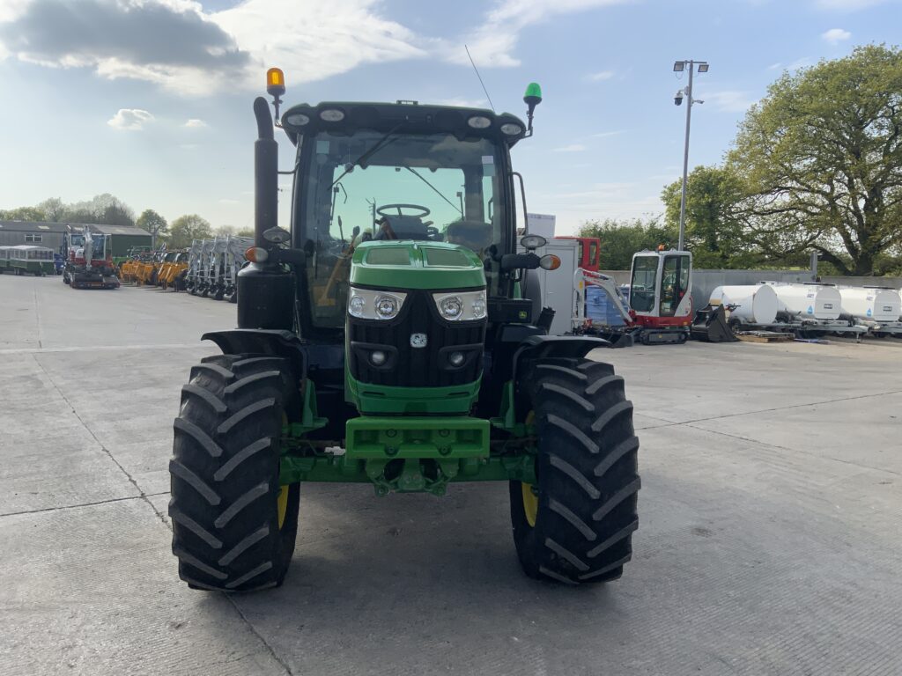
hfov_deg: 61.7
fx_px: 756
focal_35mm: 29
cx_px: 451
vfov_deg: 48.2
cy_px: 338
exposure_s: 1/1675
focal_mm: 3
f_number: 1.8
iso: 16
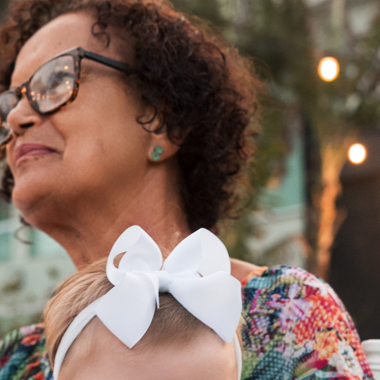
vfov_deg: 14.1
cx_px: 240
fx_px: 1441
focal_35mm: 116
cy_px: 556
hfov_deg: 15.0
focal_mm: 43
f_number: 4.5
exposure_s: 1/200
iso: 1250
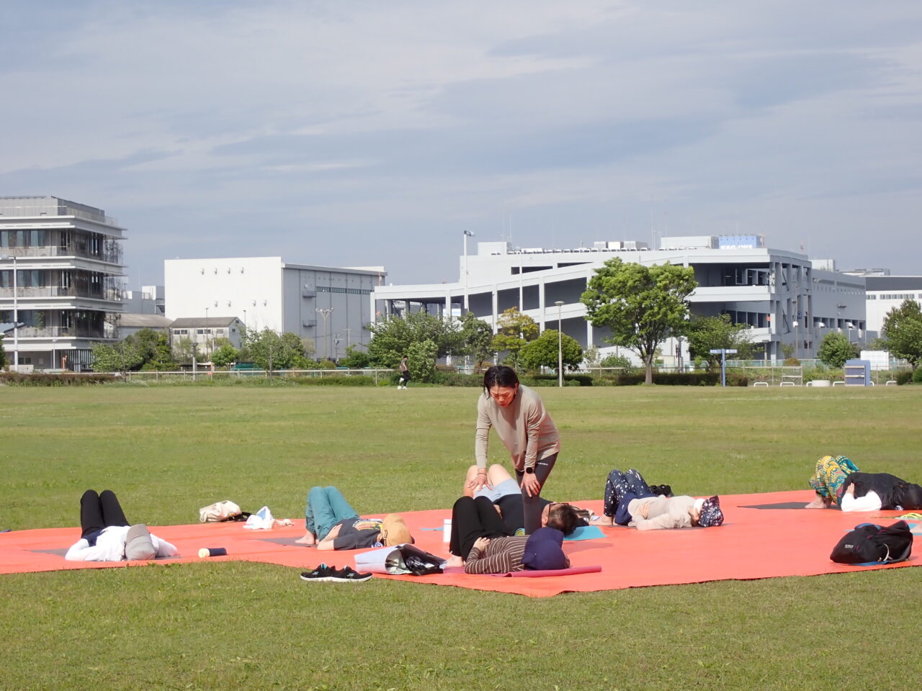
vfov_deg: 15.7
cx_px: 461
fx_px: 2504
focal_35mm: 94
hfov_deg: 20.9
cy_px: 346
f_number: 6.3
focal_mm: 16.79
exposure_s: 1/320
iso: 100
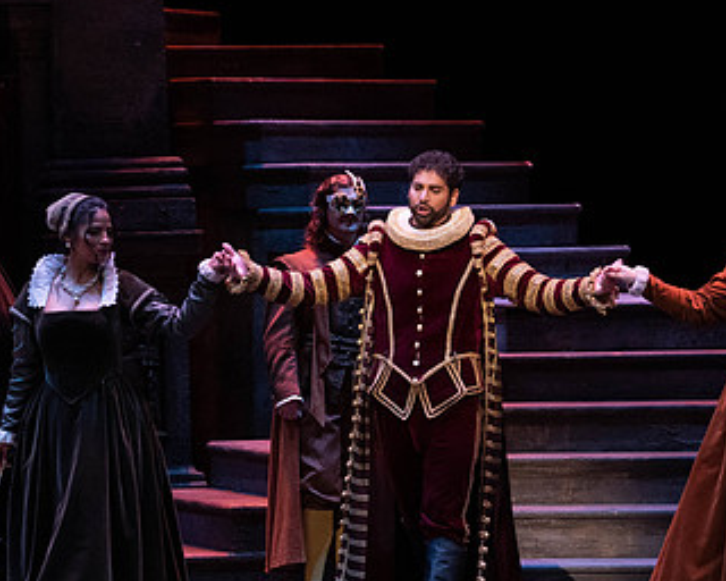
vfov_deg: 5.3
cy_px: 296
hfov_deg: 6.6
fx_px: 6317
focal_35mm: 294
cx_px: 399
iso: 5000
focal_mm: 173
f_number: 7.1
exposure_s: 1/250
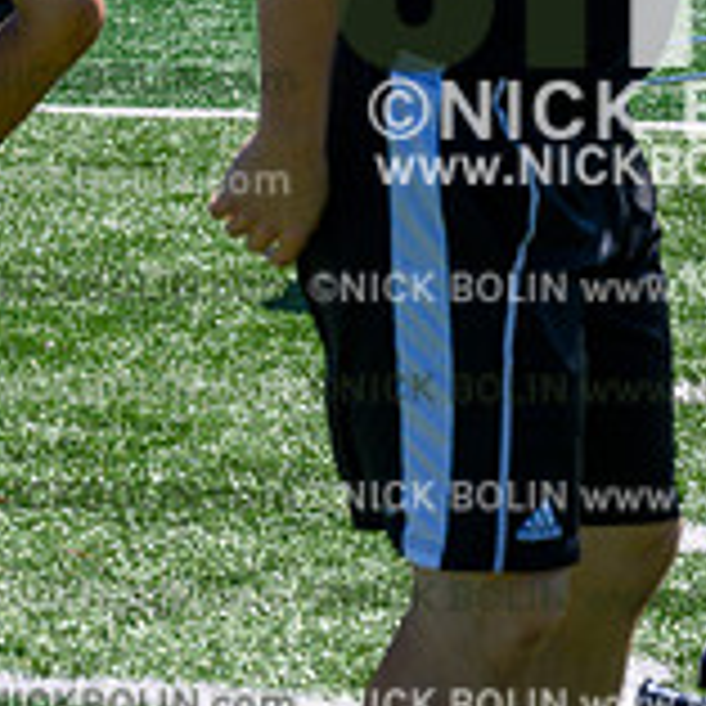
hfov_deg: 10.2
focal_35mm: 170
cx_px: 652
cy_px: -25
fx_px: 3923
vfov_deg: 10.2
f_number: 8
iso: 160
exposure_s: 1/500
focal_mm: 54
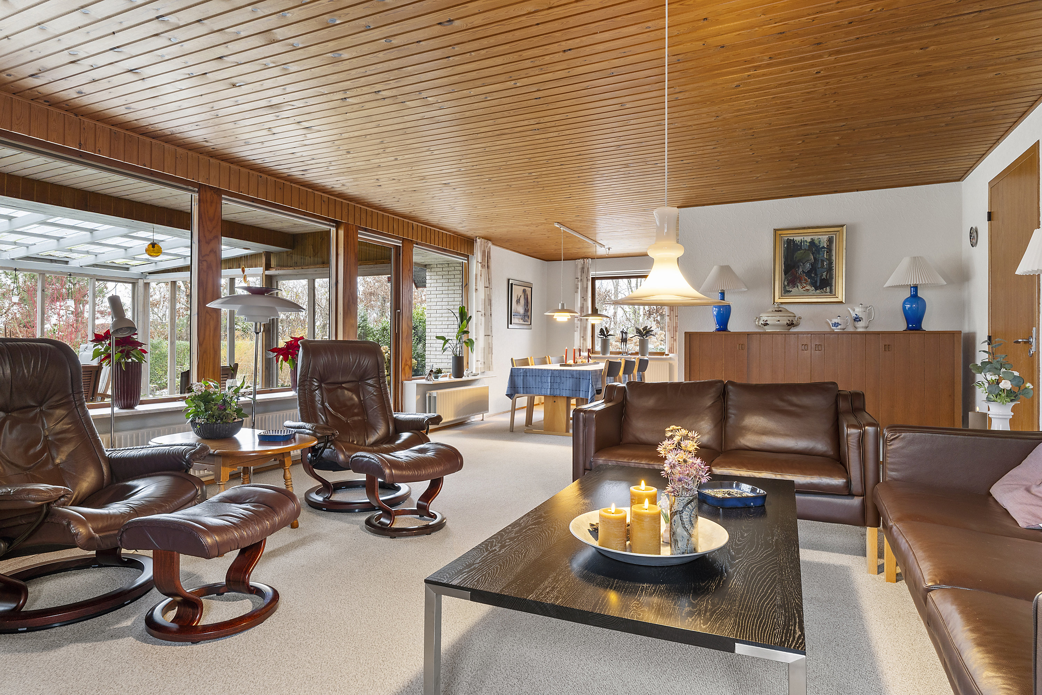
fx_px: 629
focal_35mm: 22
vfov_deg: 57.8
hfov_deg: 79.2
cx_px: 521
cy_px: 348
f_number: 7.1
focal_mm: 14.5
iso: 200
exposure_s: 4
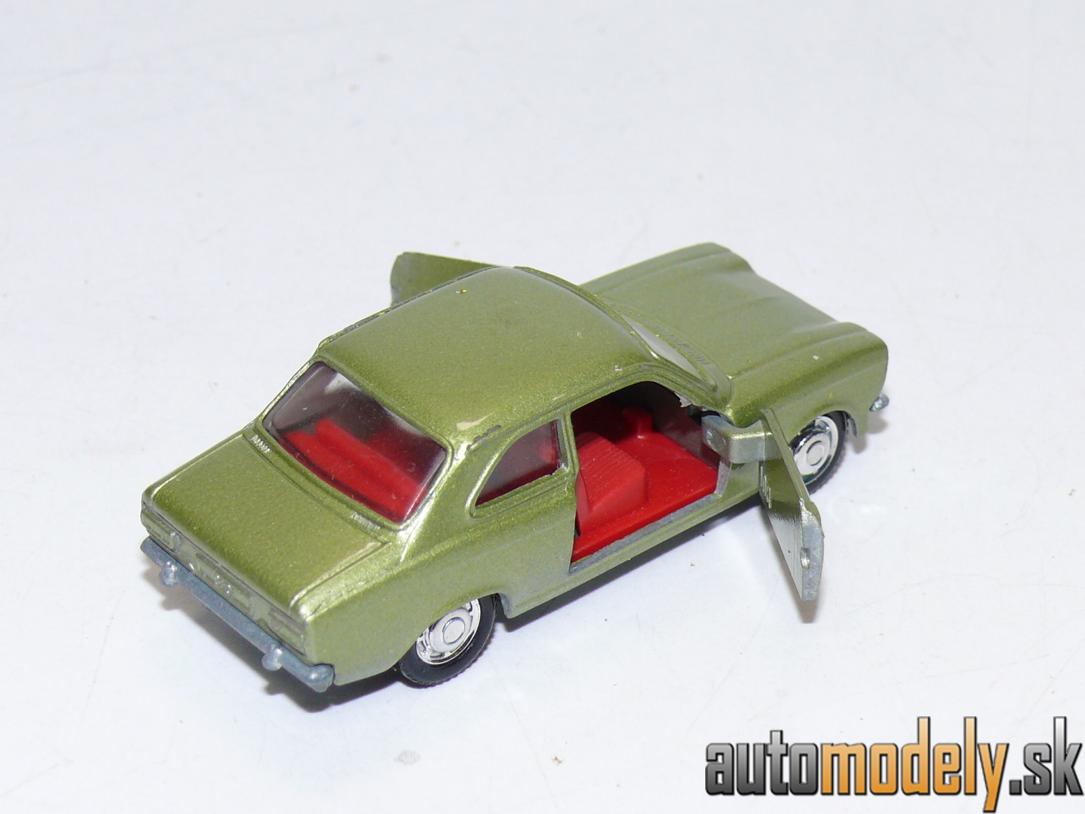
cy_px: 407
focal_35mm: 110
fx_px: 3448
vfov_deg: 13.5
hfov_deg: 17.9
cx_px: 542
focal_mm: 14
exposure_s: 1/30
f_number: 4
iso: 100
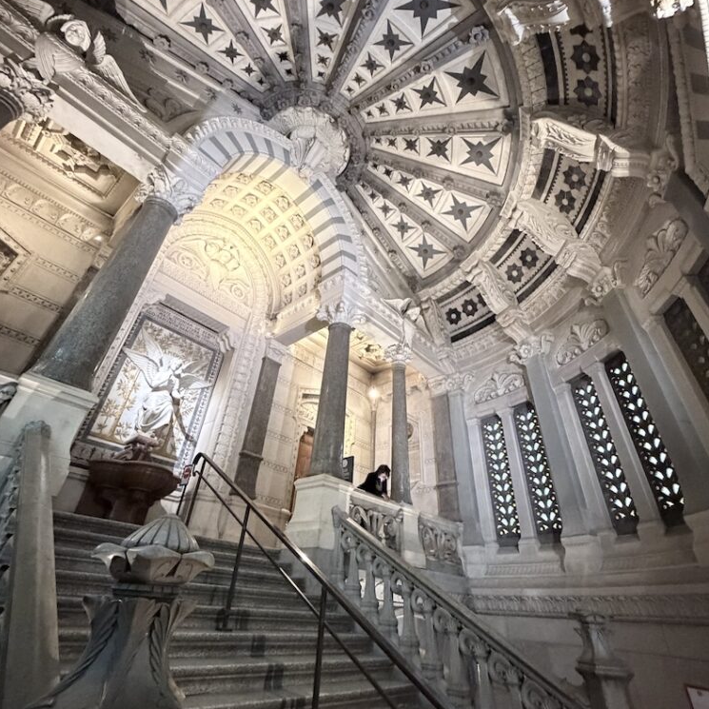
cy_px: 305
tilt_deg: +38.7
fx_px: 394
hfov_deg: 84.0
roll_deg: -3.3
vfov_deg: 83.5
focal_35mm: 17
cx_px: 360
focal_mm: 2.22
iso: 1250
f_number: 2.2
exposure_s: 1/50
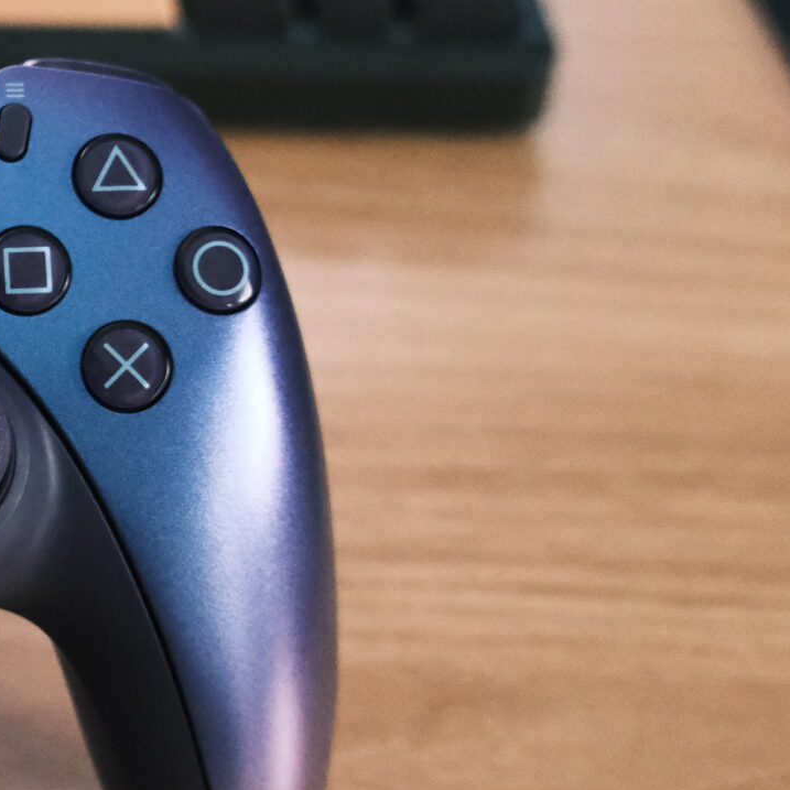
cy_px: 359
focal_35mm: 88
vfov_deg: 19.7
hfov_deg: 18.2
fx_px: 2272
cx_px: -277
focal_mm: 19.2
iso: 8000
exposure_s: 1/100
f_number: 2.8
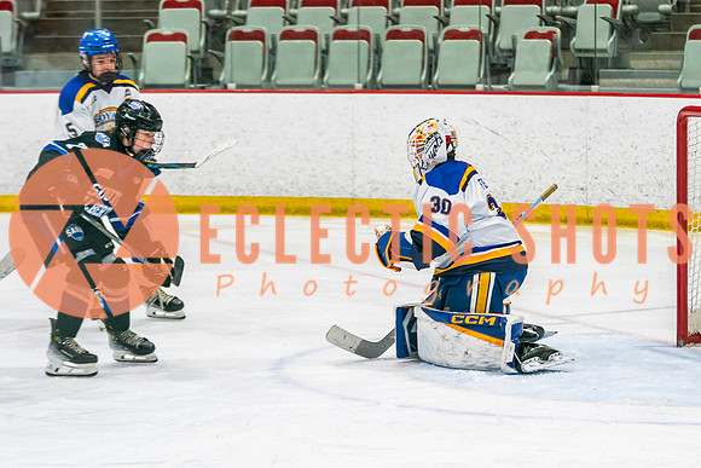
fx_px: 3350
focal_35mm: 172
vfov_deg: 8.0
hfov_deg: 11.9
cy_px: 283
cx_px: 475
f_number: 2.8
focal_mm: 88
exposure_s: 1/640
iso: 400
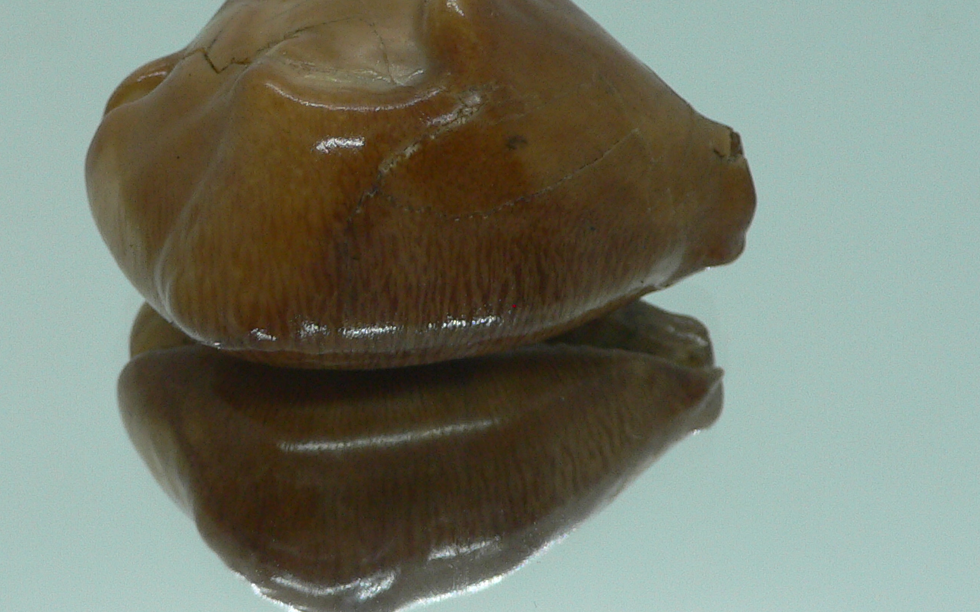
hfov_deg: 35.1
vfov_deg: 22.2
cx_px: 428
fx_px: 1549
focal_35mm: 58
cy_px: 193
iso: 100
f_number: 2.8
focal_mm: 4.6
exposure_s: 1/60
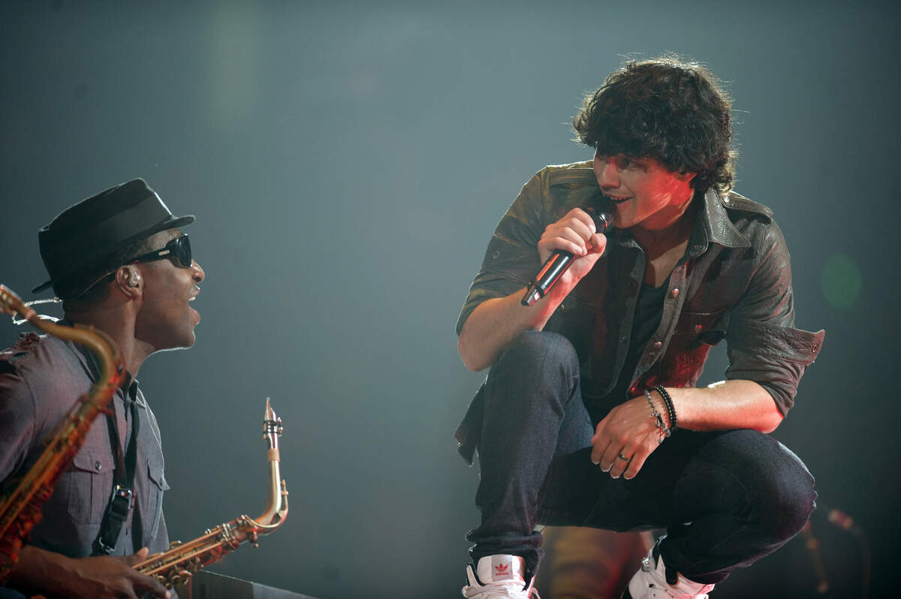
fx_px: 10003
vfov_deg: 3.4
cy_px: 300
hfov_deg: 5.2
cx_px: 450
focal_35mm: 400
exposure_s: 1/320
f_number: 2.8
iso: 800
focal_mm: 400
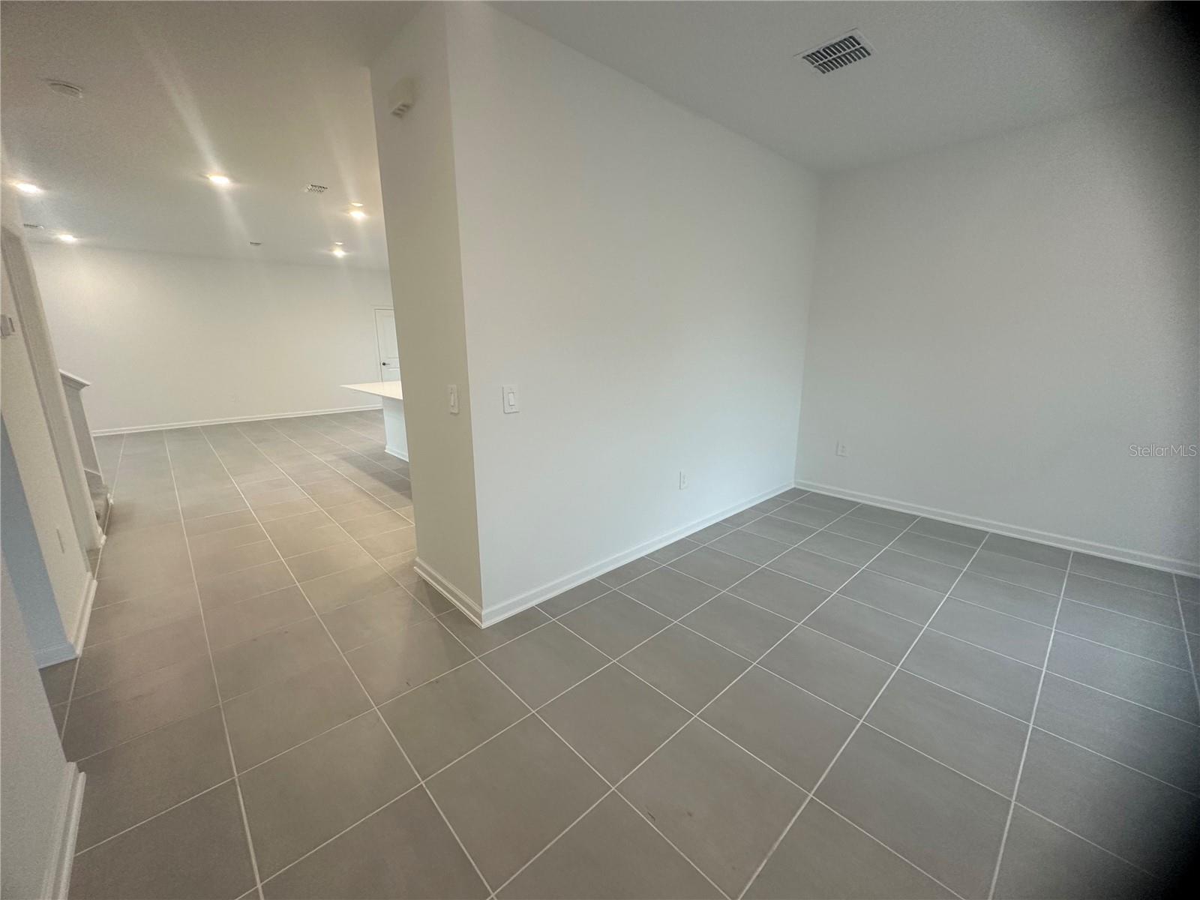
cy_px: 450
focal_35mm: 14
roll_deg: -0.1
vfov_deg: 85.7
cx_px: 600
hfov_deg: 102.1
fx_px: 485
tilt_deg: -12.3
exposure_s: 1/120
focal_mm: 2.22
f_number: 2.2
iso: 250
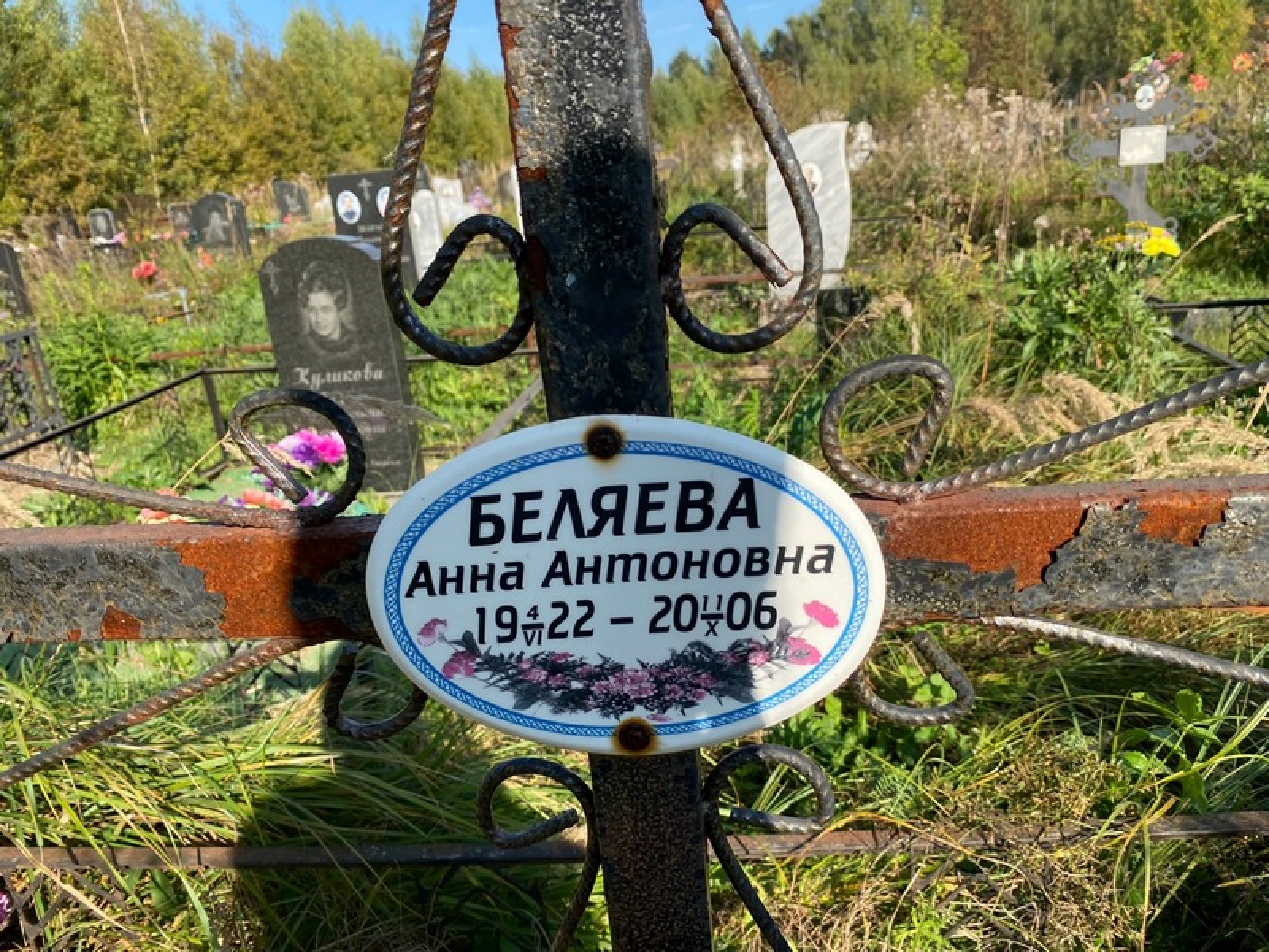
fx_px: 953
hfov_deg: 67.3
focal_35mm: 26
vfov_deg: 53.1
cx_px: 634
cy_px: 476
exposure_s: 1/1157
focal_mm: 4.25
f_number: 1.8
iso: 32
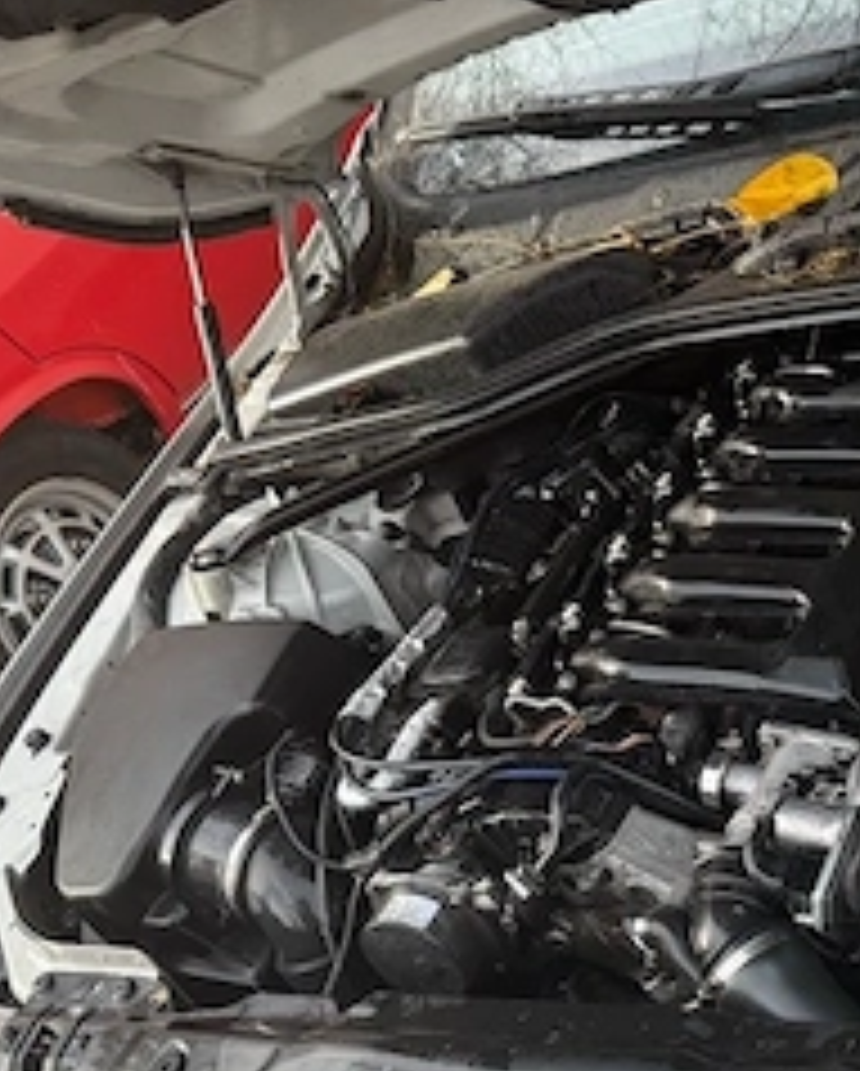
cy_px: 720
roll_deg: +24.9
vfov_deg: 31.7
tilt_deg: -36.8
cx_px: 905
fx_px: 1874
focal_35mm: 59
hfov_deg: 24.4
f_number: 1.78
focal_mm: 6.76
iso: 80
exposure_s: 1/397
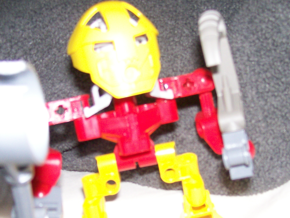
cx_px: 145
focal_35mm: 60
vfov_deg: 24.1
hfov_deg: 32.2
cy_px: 171
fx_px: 503
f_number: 2.7
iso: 140
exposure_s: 1/64
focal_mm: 6
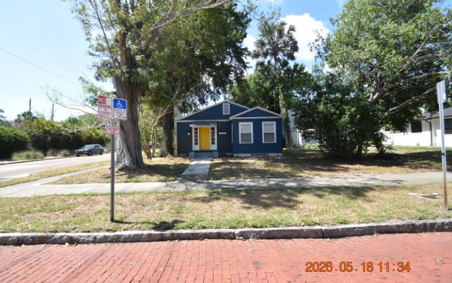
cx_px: 219
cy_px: 133
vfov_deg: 71.2
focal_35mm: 16
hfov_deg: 97.8
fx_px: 197
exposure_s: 1/4000
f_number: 3.5
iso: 800
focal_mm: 10
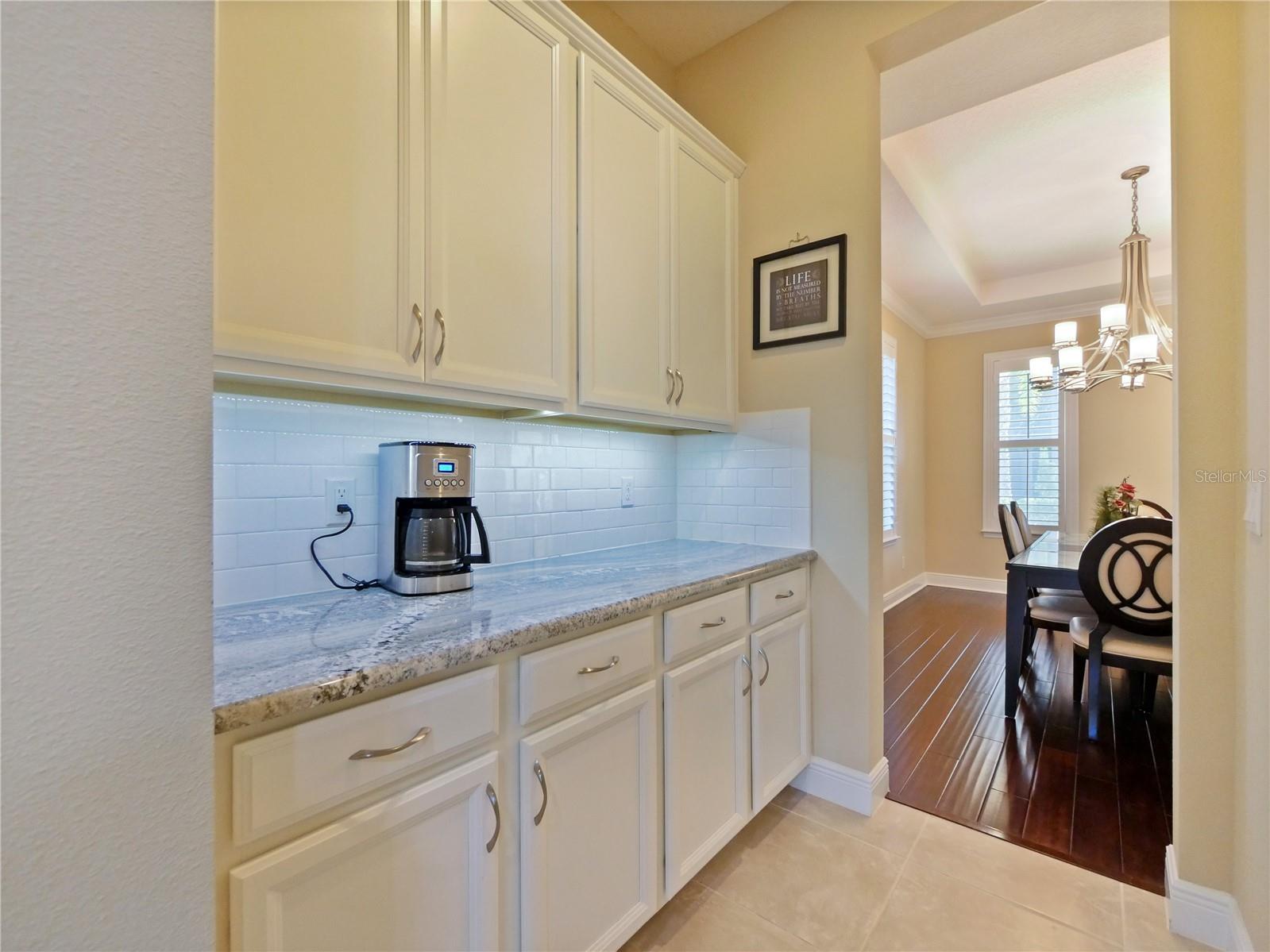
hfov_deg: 102.1
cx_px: 635
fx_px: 514
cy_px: 476
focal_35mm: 14
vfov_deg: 85.7
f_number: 4
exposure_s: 1/60
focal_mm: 7
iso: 2500
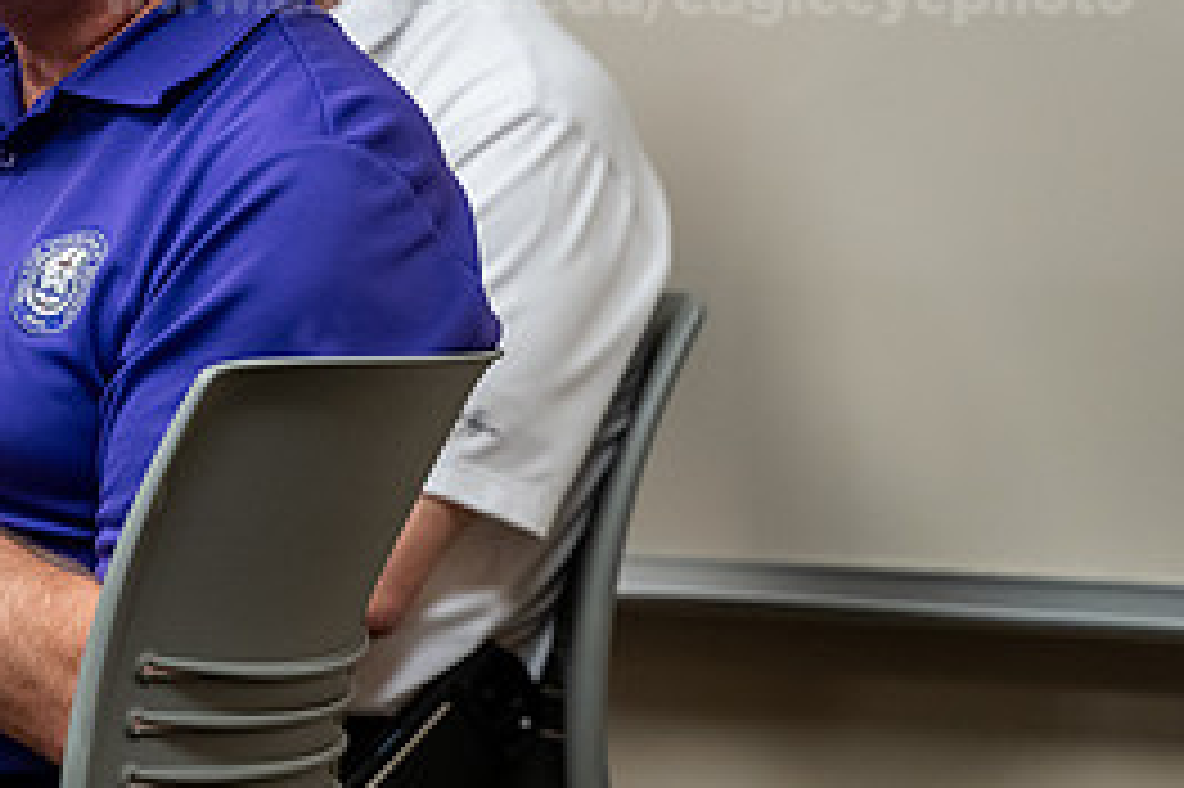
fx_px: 8348
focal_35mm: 254
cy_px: 88
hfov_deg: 8.1
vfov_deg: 5.4
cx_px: -104
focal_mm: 115
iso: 2000
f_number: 2.8
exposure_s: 1/200
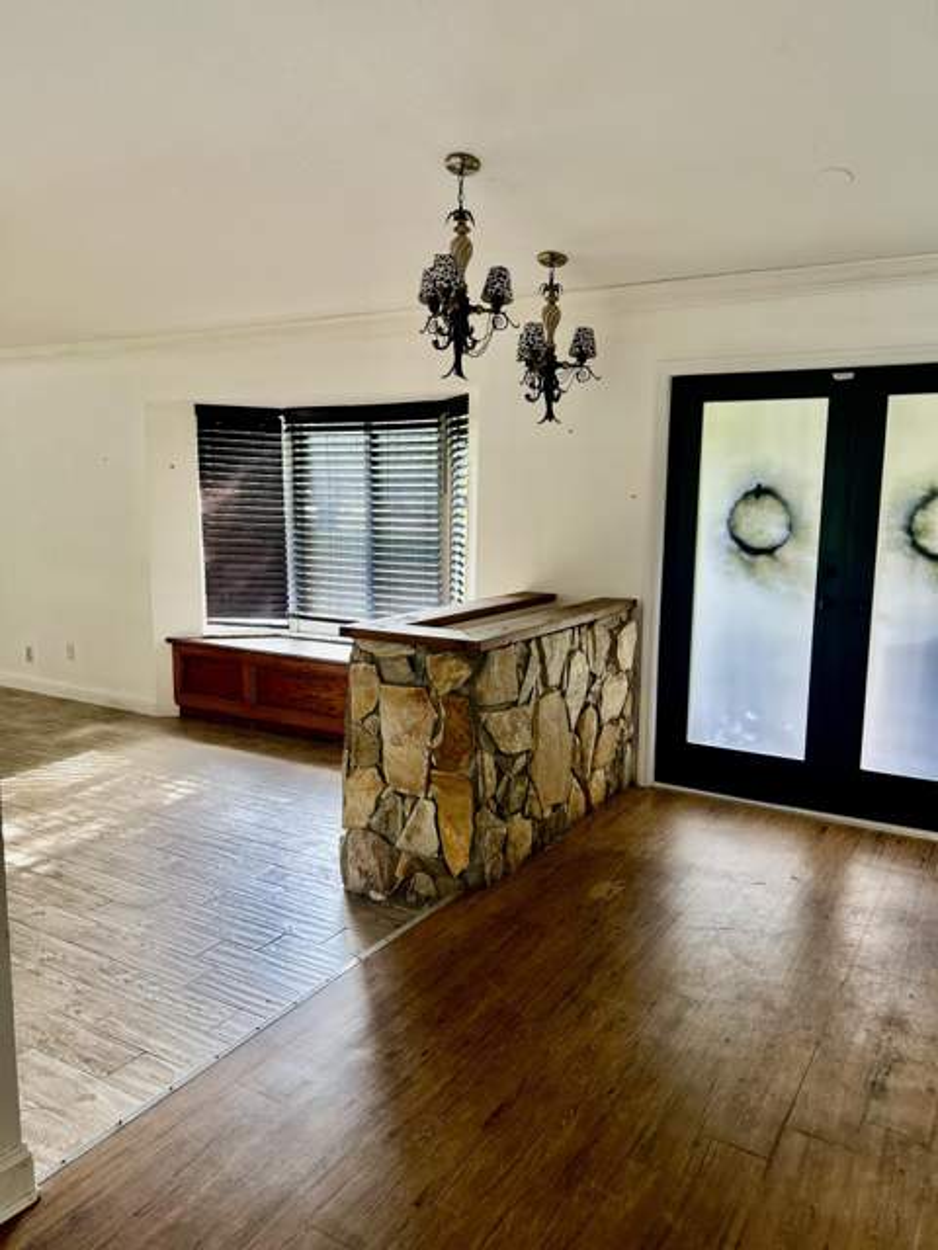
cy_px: 625
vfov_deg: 67.3
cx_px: 469
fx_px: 939
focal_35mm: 26
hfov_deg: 53.1
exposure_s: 1/60
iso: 80
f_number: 1.5
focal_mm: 5.7
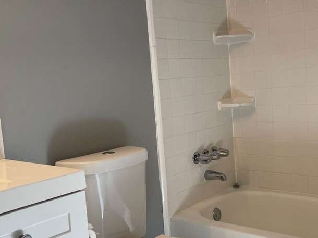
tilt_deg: -6.8
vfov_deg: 34.3
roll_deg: +4.4
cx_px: 155
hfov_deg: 44.8
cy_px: 130
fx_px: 386
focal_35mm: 42
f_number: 1.6
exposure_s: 1/120
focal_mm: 5.1
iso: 32
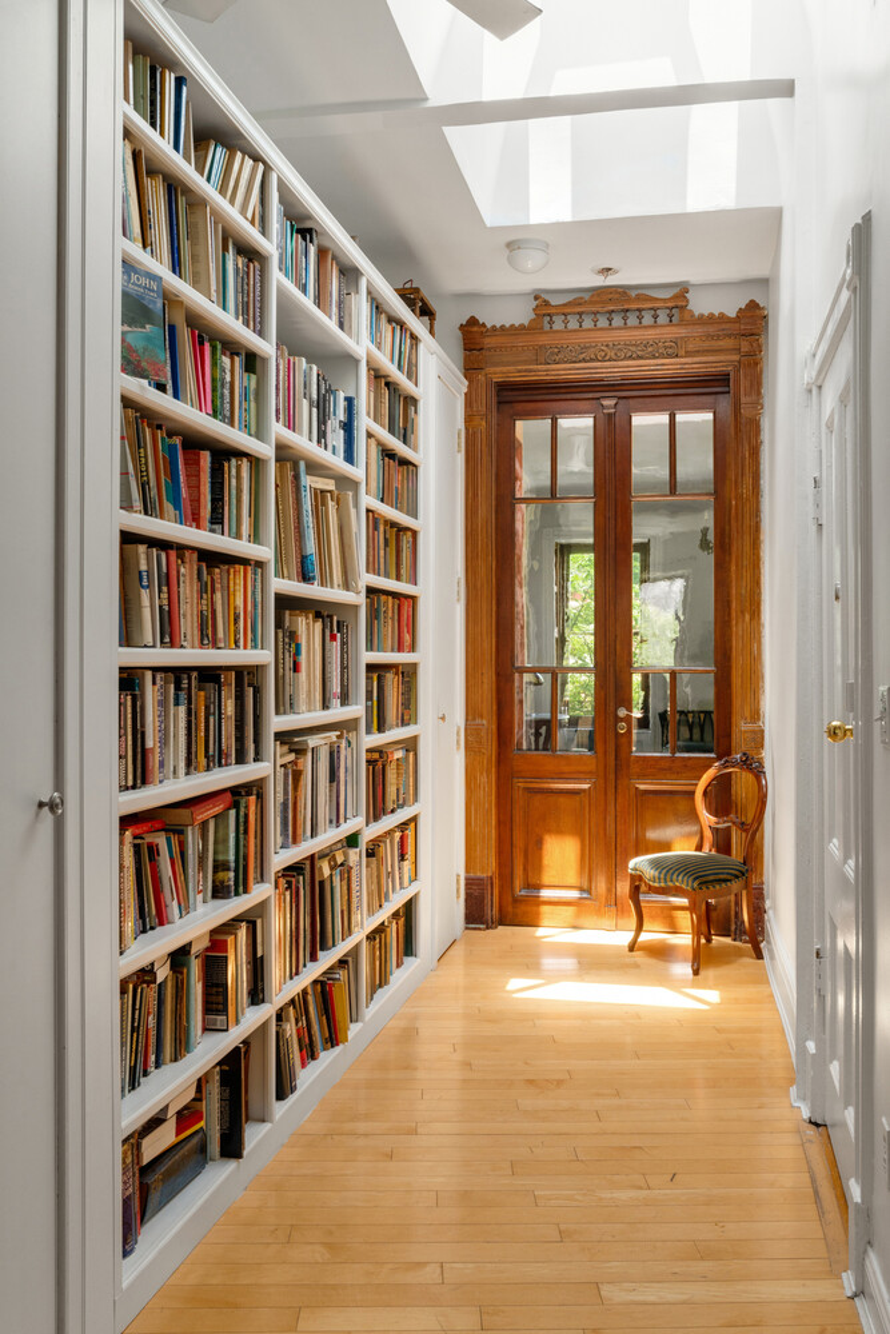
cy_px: 667
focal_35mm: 29
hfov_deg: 45.0
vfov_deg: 63.7
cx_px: 445
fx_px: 1075
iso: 640
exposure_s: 1/50
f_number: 11
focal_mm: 29
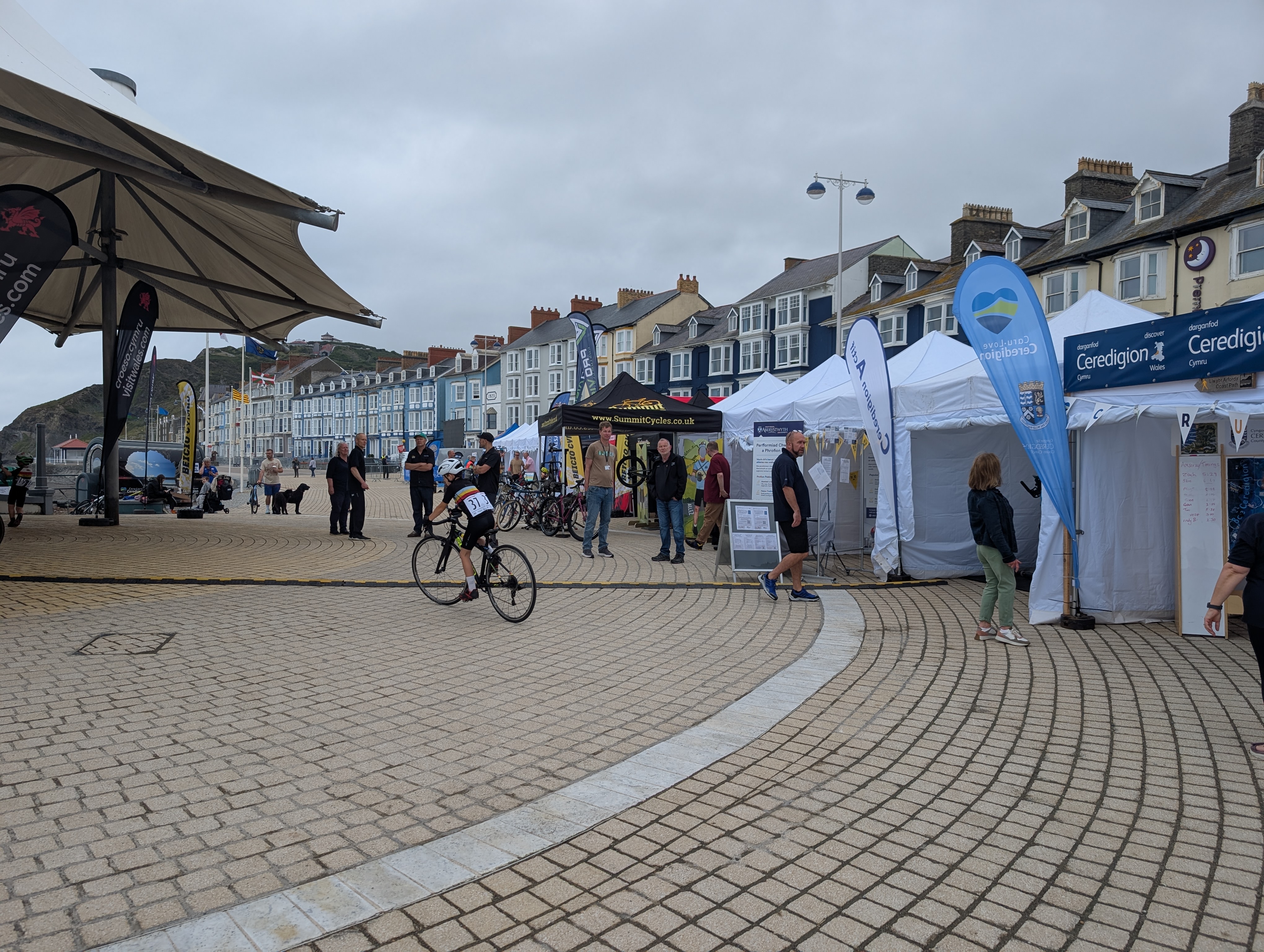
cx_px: 632
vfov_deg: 56.9
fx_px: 878
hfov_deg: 71.5
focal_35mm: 24
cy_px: 476
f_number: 1.68
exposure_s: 1/303
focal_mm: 6.9
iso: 20
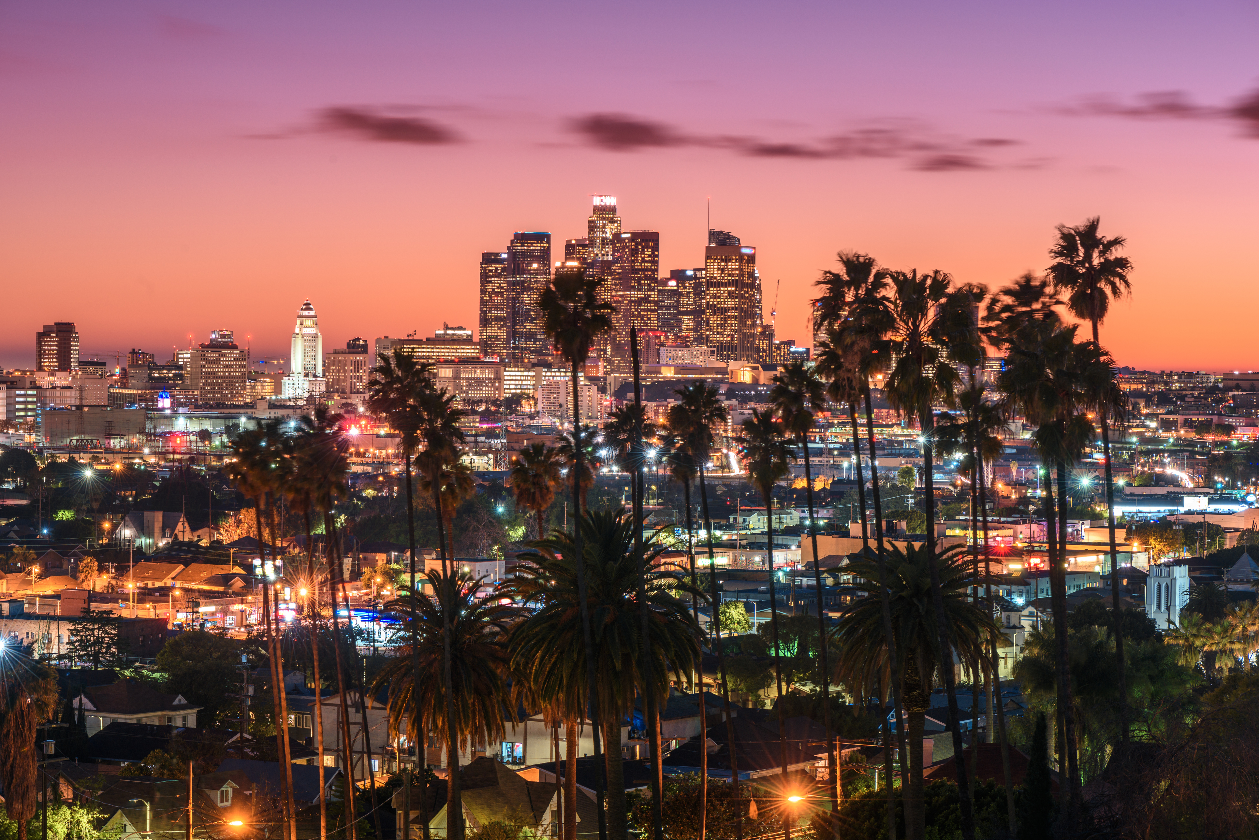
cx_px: 630
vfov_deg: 13.0
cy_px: 420
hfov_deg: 19.5
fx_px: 3673
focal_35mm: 105
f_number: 10
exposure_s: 30
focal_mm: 105
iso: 64
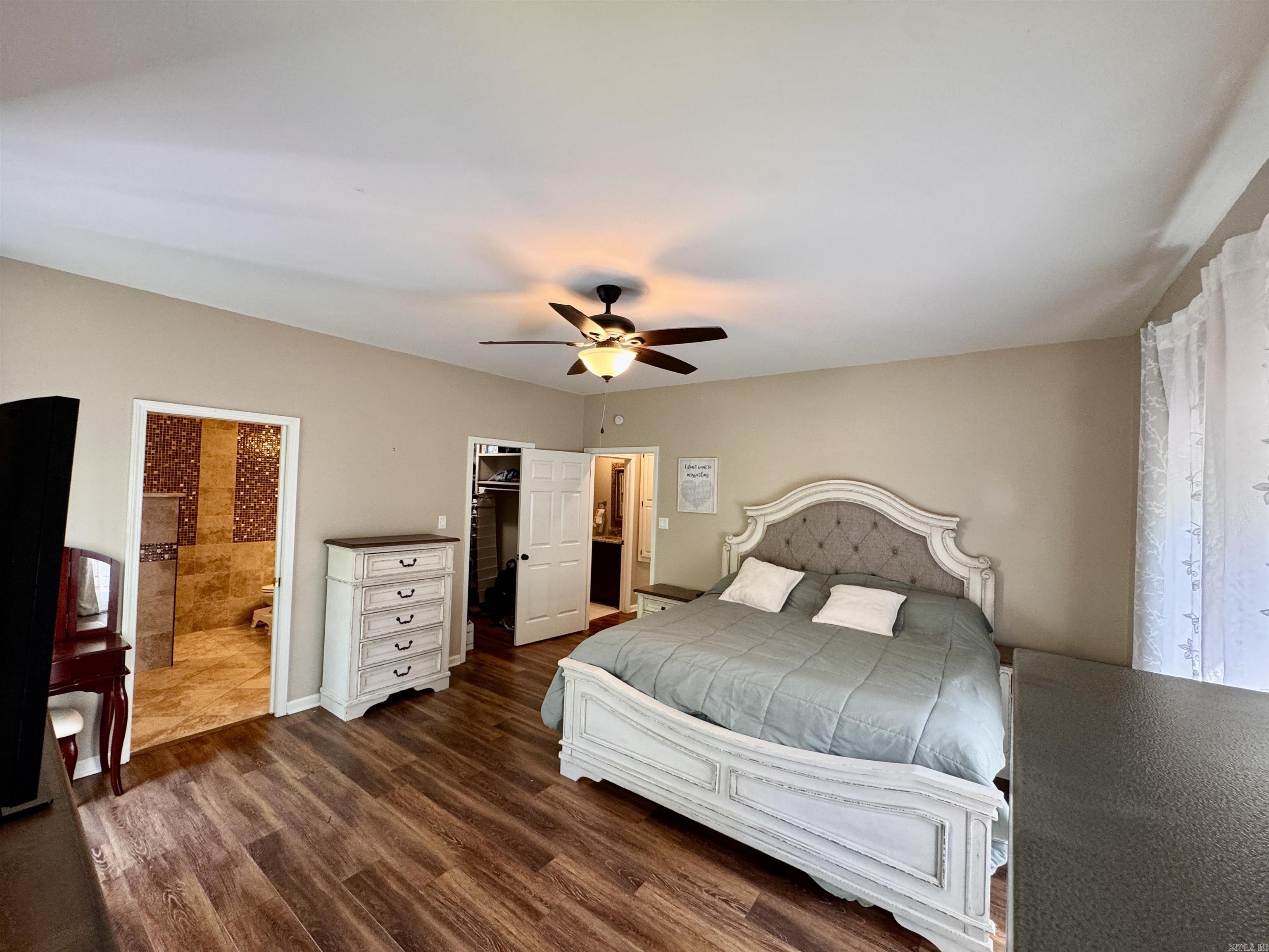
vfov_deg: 85.7
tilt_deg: +0.2
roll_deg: -1.7
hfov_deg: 102.1
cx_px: 634
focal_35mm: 14
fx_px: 513
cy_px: 476
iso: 160
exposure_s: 1/60
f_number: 2.2
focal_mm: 2.22
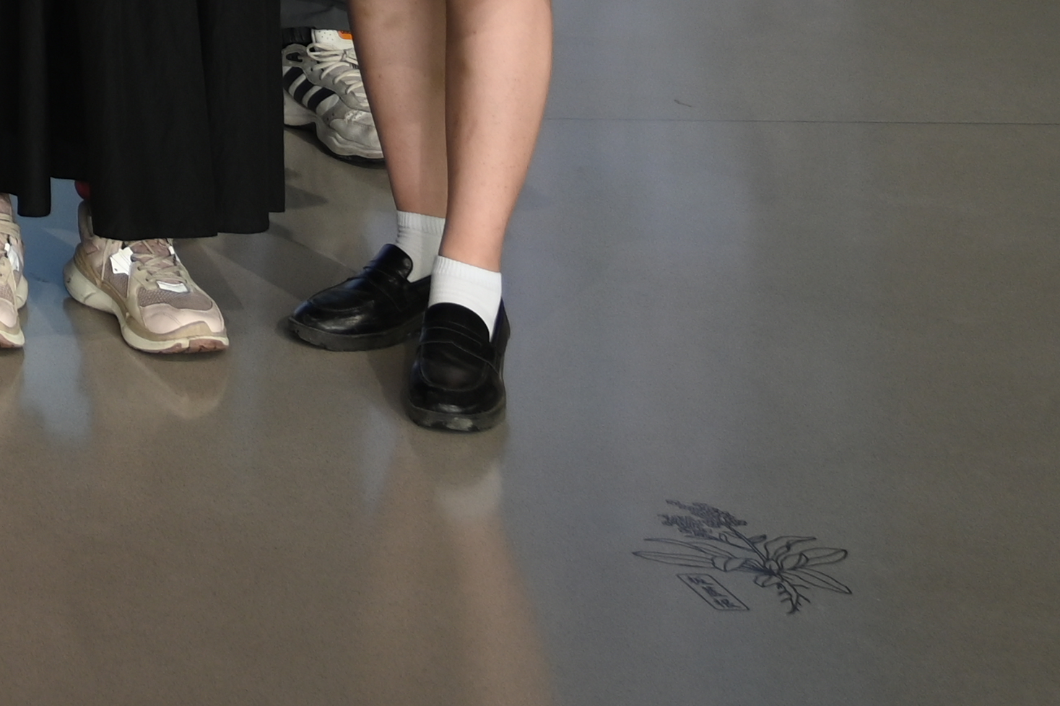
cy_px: -1224
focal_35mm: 135
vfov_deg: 8.8
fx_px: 3974
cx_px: -1072
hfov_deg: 13.1
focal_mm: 24
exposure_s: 1/80
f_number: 4.5
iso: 125
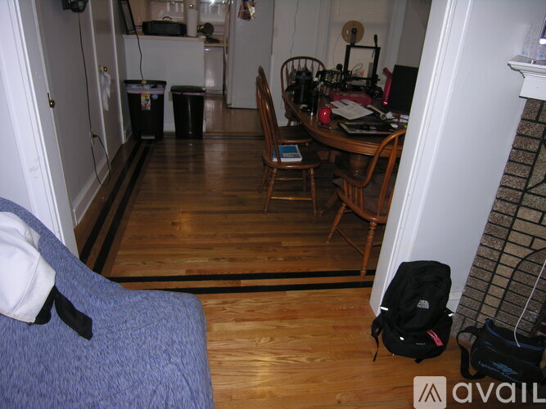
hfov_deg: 71.6
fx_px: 378
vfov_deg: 56.8
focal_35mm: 24
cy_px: 204
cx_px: 273
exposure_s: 1/60.1
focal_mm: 6.1
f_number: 2.6
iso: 50
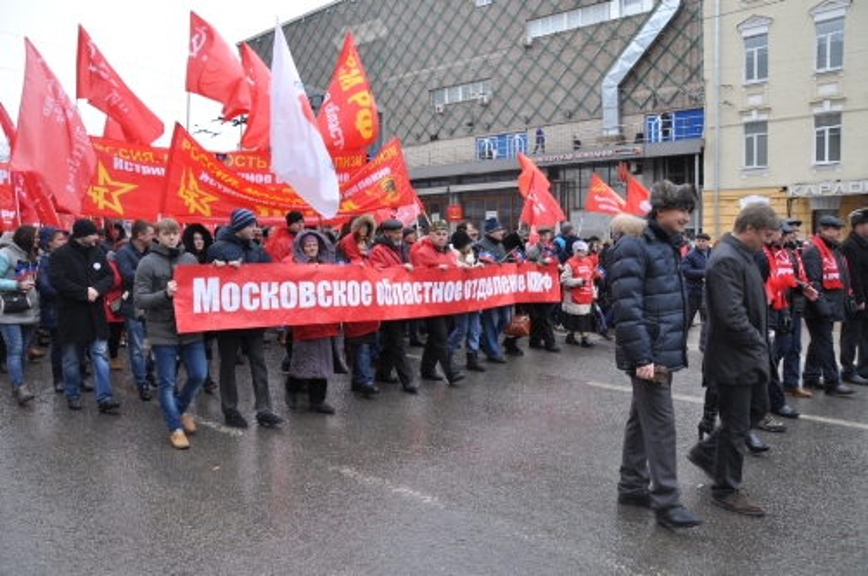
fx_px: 650
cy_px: 288
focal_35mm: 27
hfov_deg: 67.5
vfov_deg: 47.8
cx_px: 434
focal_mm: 18
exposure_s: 1/50
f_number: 7.1
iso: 200
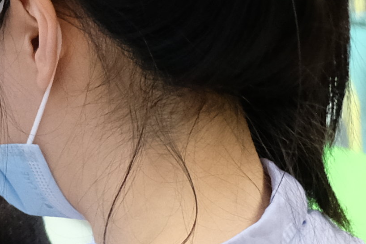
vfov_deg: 5.2
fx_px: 2683
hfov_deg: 7.4
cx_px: -437
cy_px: 130
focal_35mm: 264
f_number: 4
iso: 1600
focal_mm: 24.3
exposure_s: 1/60
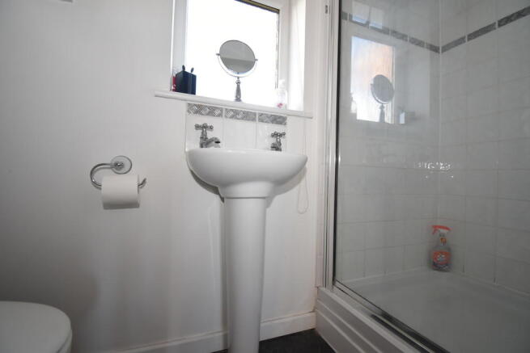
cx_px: 265
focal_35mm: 15
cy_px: 176
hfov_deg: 100.4
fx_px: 221
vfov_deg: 77.4
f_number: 4.5
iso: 400
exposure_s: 1/60
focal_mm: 10
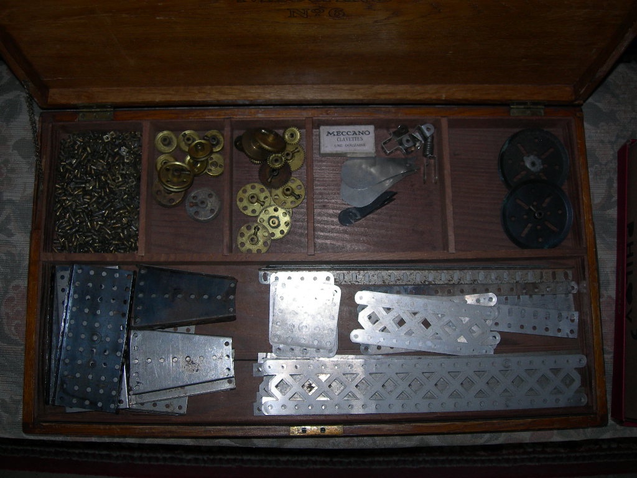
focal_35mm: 38
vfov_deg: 37.7
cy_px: 239
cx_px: 318
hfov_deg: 49.0
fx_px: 699
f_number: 2.8
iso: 50
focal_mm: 7.8
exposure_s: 1/60.1
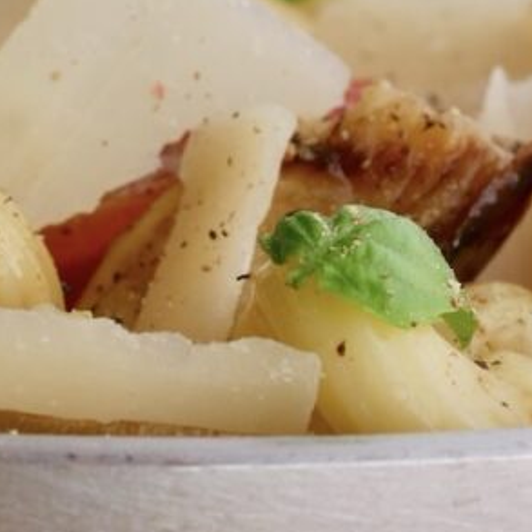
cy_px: 240
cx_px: 430
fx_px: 4330
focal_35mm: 249
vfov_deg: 7.0
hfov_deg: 7.0
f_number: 5.6
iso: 200
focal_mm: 43
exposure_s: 1/30
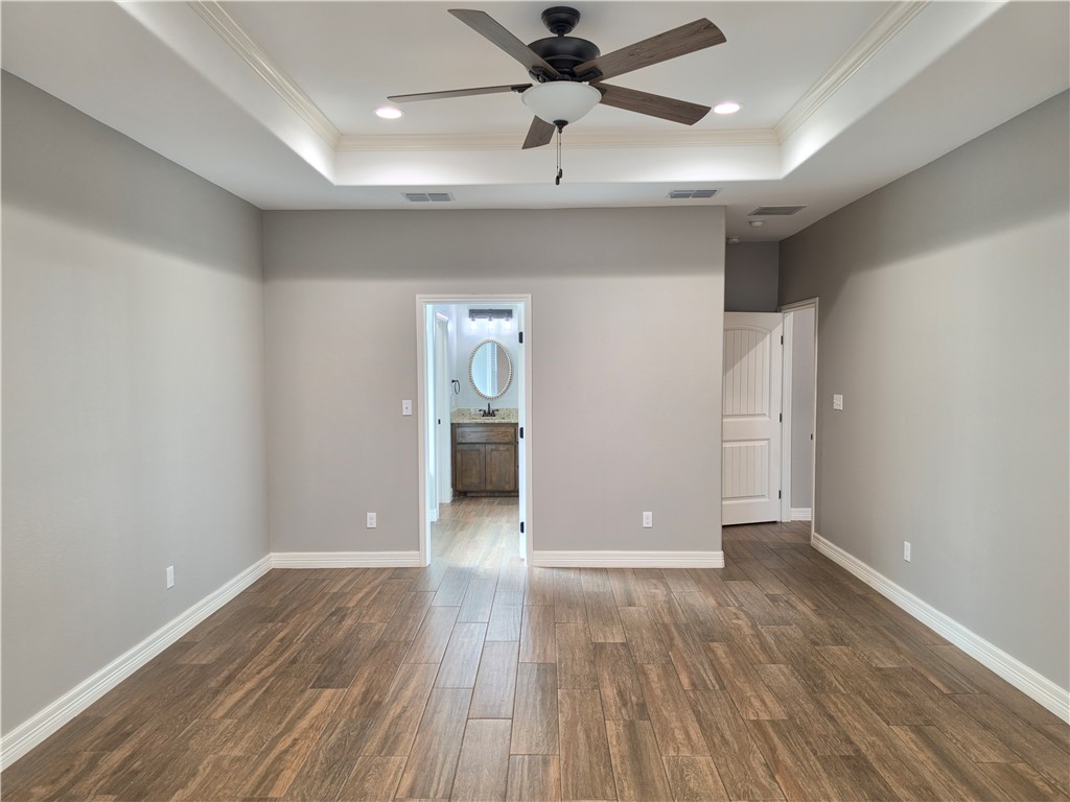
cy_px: 401
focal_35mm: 23
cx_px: 535
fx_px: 711
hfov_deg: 73.9
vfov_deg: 58.9
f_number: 1.4
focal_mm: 6.5
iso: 200
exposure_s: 1/120
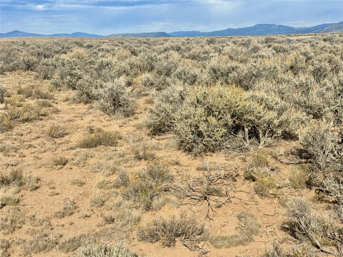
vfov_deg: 30.3
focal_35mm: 48
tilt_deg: -10.2
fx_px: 476
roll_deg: +1.2
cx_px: 172
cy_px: 128
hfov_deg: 39.7
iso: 64
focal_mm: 6.76
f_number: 1.78
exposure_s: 1/7092
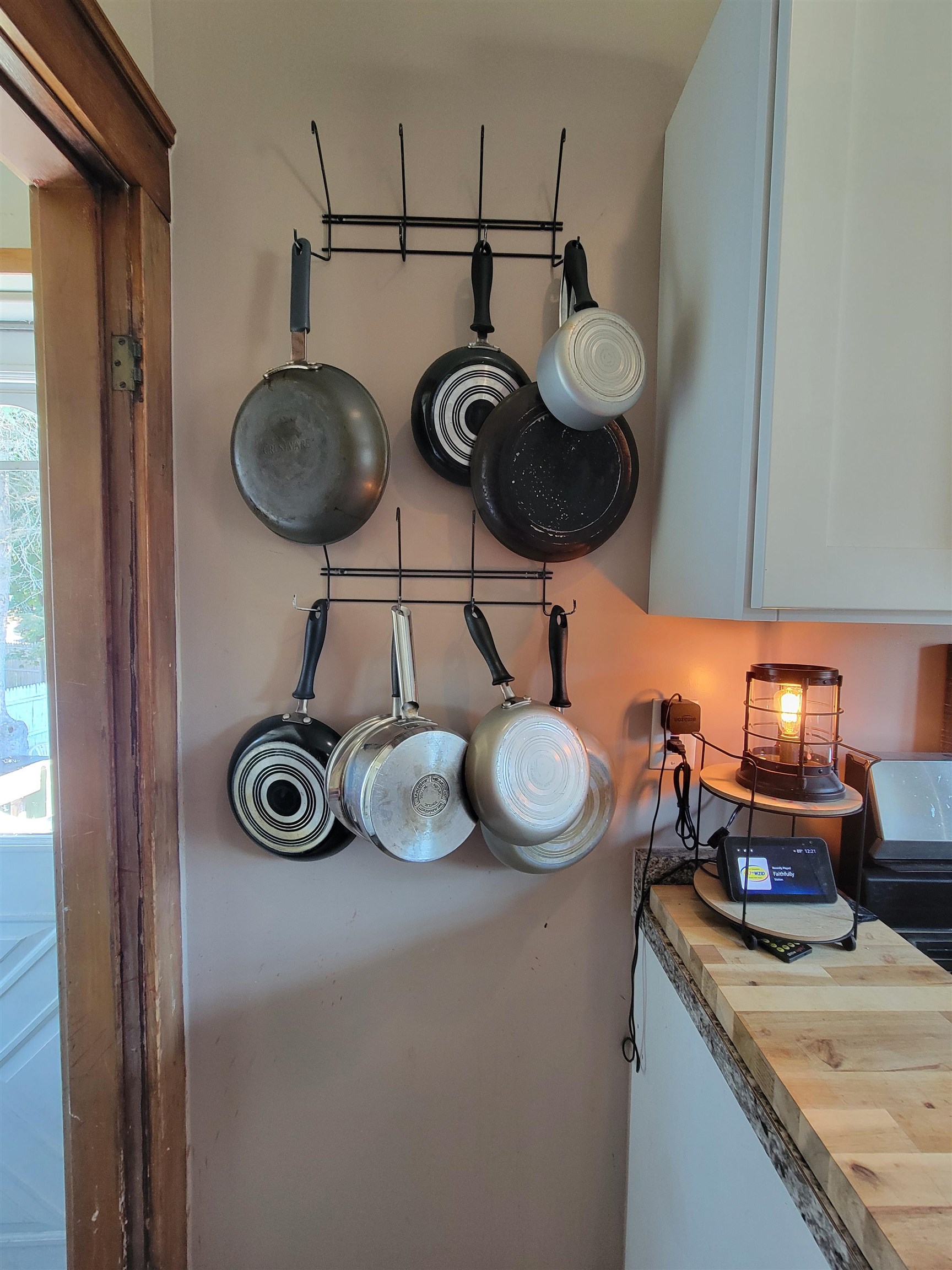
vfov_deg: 106.2
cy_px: 635
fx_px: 477
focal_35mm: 13
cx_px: 476
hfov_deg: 89.9
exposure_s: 1/30
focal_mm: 2.2
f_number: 2.2
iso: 320
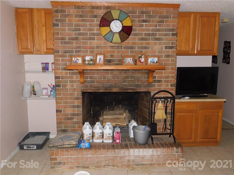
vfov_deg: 46.8
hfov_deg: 60.0
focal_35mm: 30
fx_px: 203
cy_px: 88
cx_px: 117
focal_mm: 5.3
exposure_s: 1/30
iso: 220
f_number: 3.2
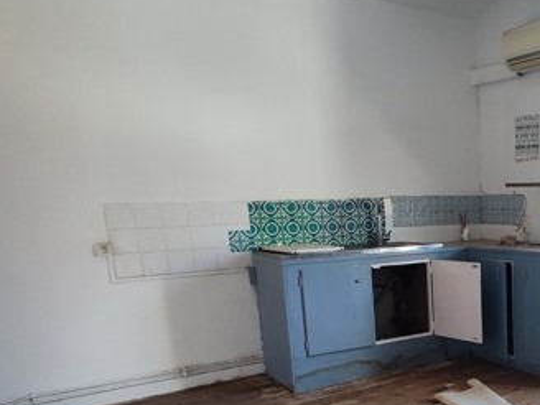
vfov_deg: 35.3
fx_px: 608
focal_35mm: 39
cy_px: 339
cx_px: 514
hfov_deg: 42.7
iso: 234
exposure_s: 1/100
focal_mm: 1.65
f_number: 2.2
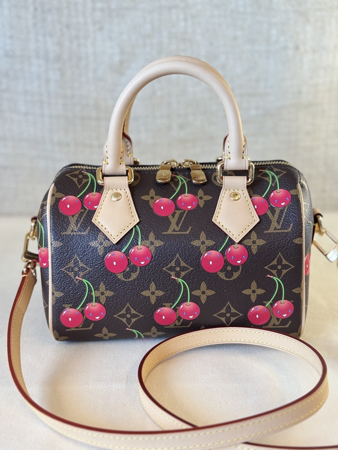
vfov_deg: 39.7
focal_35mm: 48
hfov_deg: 30.3
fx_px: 625
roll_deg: +0.6
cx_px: 169
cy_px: 225
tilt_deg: -16.5
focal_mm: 6.76
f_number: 1.78
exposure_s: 1/100
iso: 80
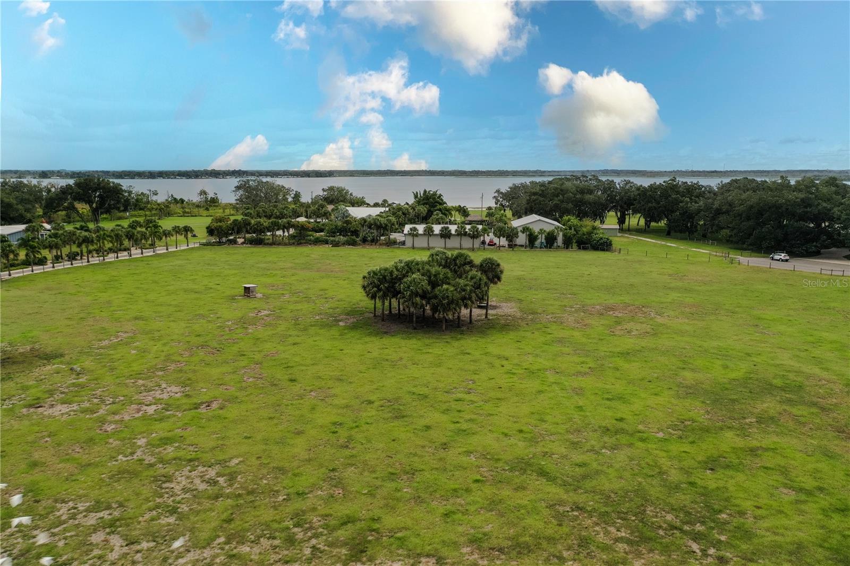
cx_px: 425
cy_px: 283
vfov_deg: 46.4
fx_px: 661
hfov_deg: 65.5
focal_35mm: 28
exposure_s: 1/40
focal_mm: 10.26
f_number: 3.2
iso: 100
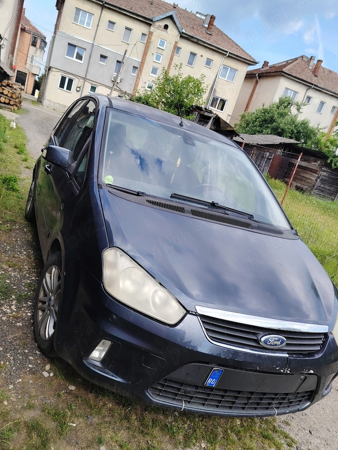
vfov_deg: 58.2
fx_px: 404
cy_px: 254
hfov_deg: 45.2
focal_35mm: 31
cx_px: 139
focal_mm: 5.25
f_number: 1.75
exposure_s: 1/418
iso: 100
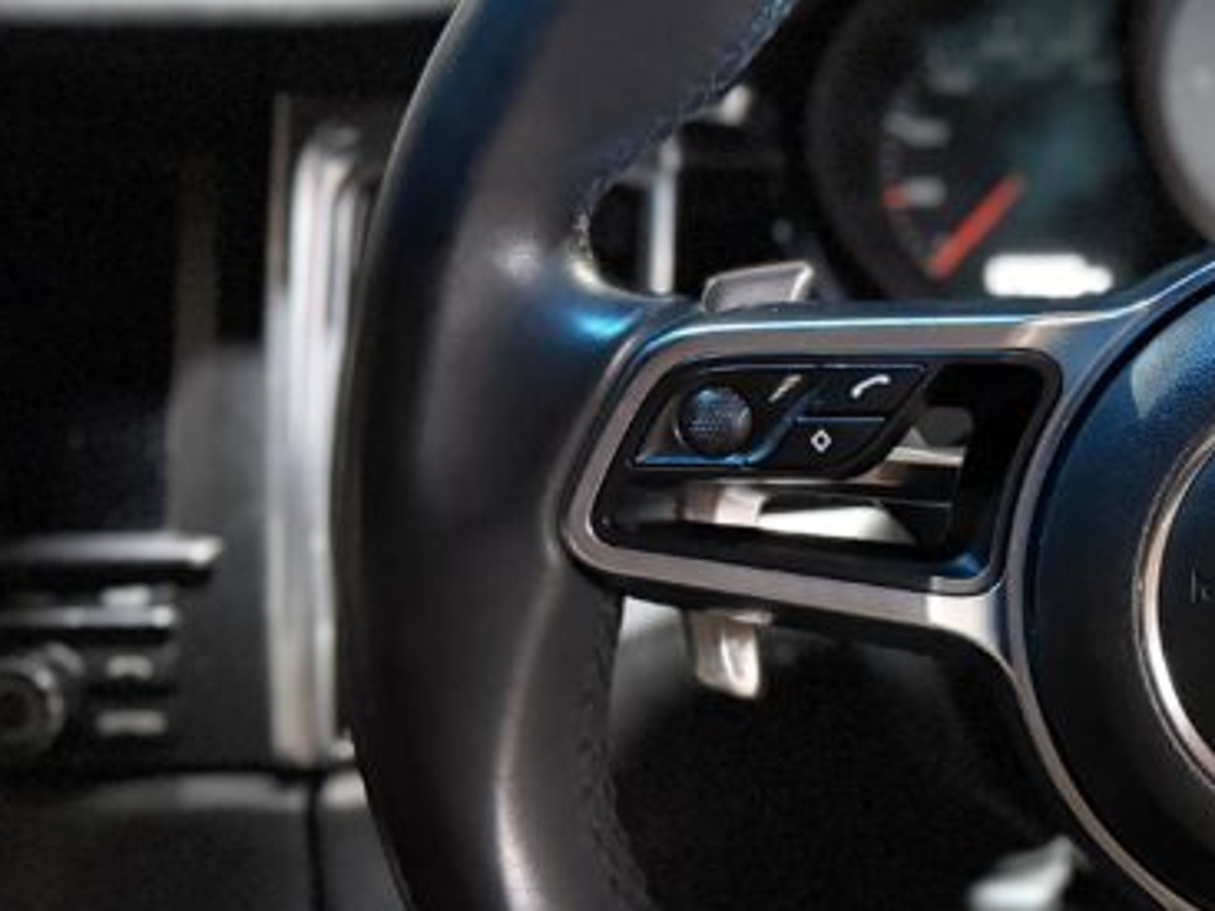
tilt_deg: -22.3
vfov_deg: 21.9
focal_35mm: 67
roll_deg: -0.3
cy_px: 470
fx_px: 2351
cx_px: 1387
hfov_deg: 26.4
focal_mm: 6.76
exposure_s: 1/25
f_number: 1.78
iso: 1000
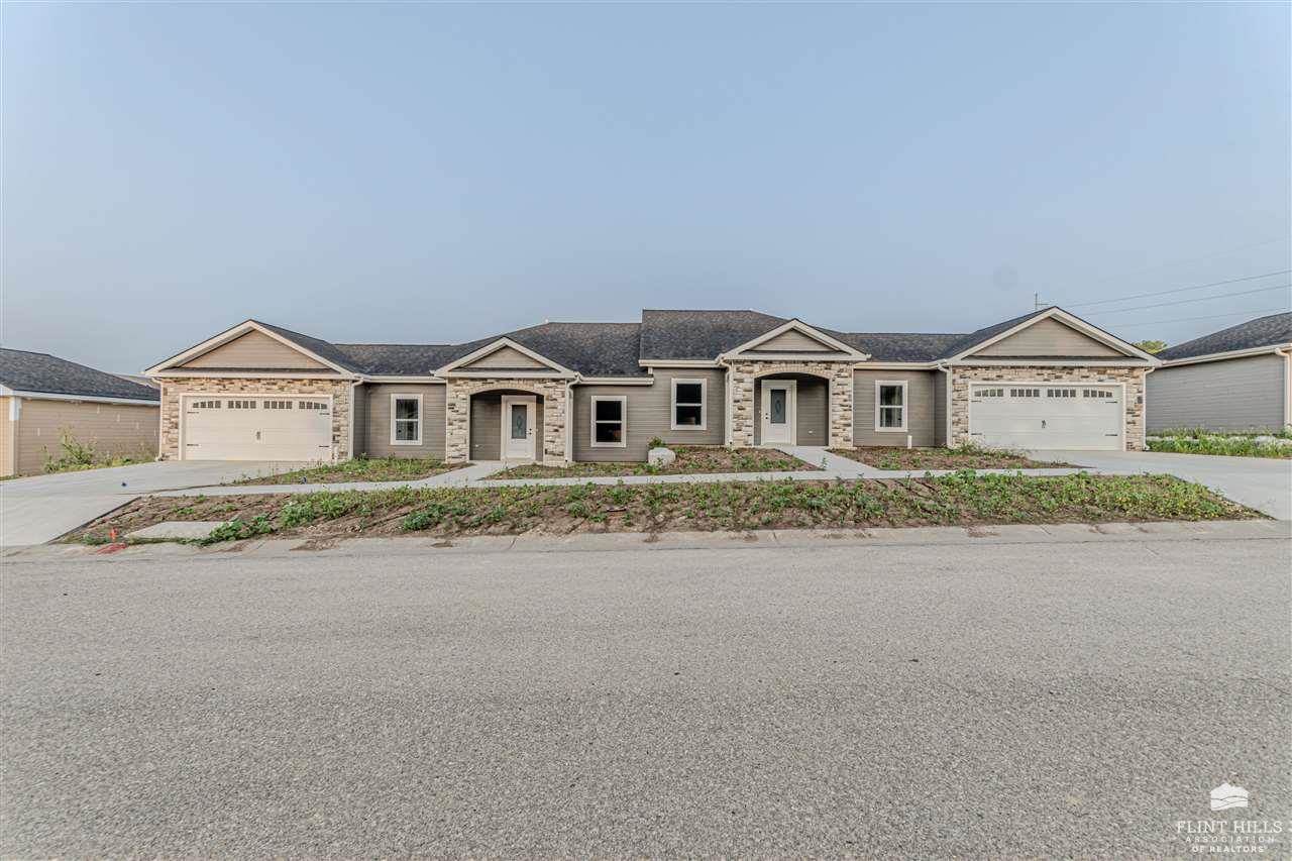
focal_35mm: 15
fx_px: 538
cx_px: 646
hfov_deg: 100.4
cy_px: 430
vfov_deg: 77.3
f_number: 6.3
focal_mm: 10
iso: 100
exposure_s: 1/100
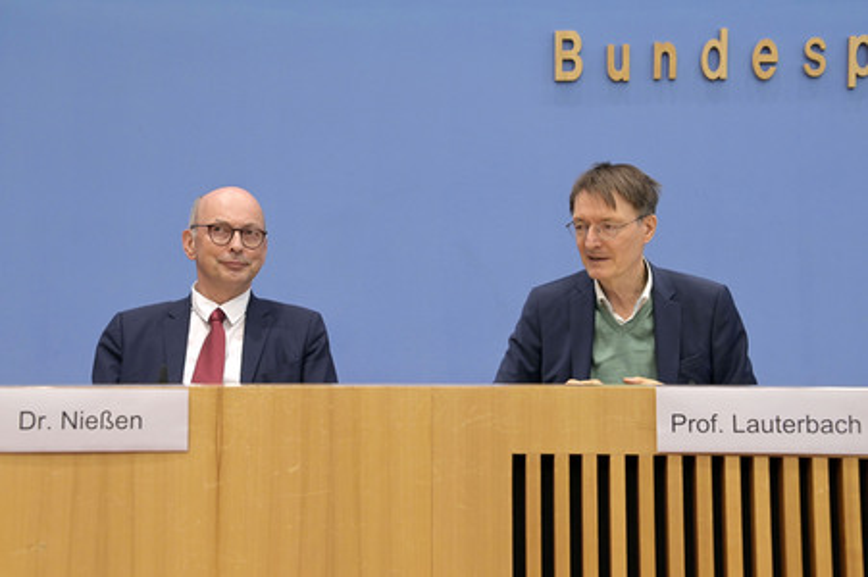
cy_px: 288
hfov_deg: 41.1
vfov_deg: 28.0
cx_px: 434
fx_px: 1156
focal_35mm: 48
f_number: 6.3
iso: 5000
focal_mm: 48
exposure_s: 1/400
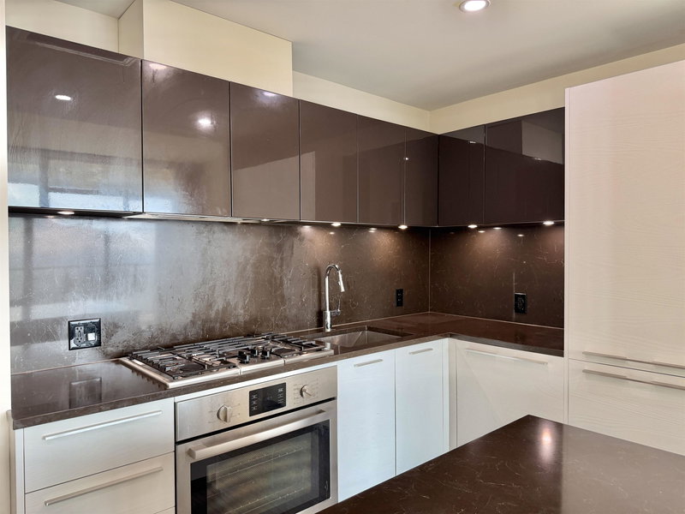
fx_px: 475
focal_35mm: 24
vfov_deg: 56.8
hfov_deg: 71.6
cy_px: 257
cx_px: 342
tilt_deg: -1.4
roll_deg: +0.4
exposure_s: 1/120
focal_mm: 6.76
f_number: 1.78
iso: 125
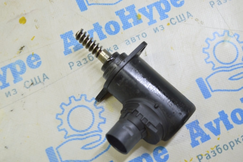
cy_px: 81
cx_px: 122
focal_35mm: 51
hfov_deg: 38.9
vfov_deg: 26.4
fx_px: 344
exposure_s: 1/25
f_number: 5.6
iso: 400
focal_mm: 34
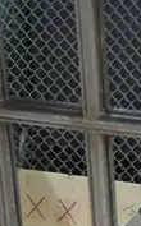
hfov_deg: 7.3
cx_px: 277
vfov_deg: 12.1
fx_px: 1062
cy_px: 181
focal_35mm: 172
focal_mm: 14
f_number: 3.5
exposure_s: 1/60
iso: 500
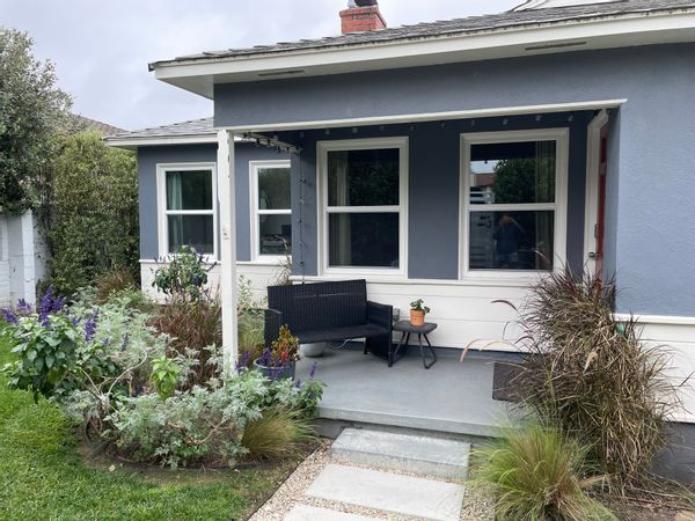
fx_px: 522
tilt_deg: -4.3
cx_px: 348
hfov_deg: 67.3
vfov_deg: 53.1
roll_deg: +0.0
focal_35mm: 26
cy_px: 260
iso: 32
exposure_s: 1/759
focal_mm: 4.2
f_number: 1.6
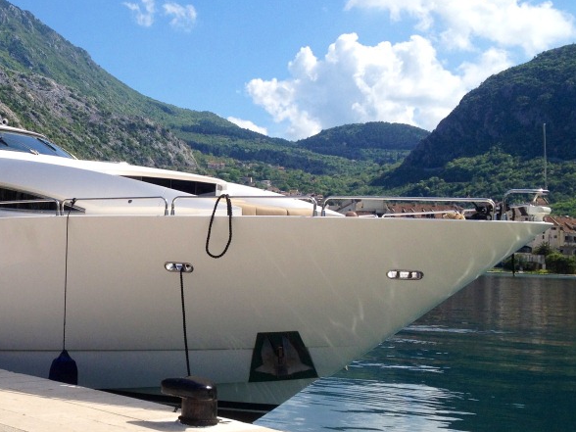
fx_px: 1015
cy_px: 229
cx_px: 119
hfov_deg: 30.9
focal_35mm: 61
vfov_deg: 24.0
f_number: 2.4
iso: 64
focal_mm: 4.28
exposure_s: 1/2045
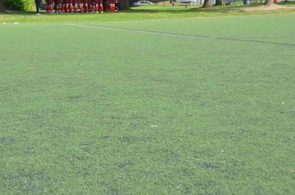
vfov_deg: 17.4
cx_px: 123
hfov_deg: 26.0
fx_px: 638
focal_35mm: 78
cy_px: 92
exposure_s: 1/250
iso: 200
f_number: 8
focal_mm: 42
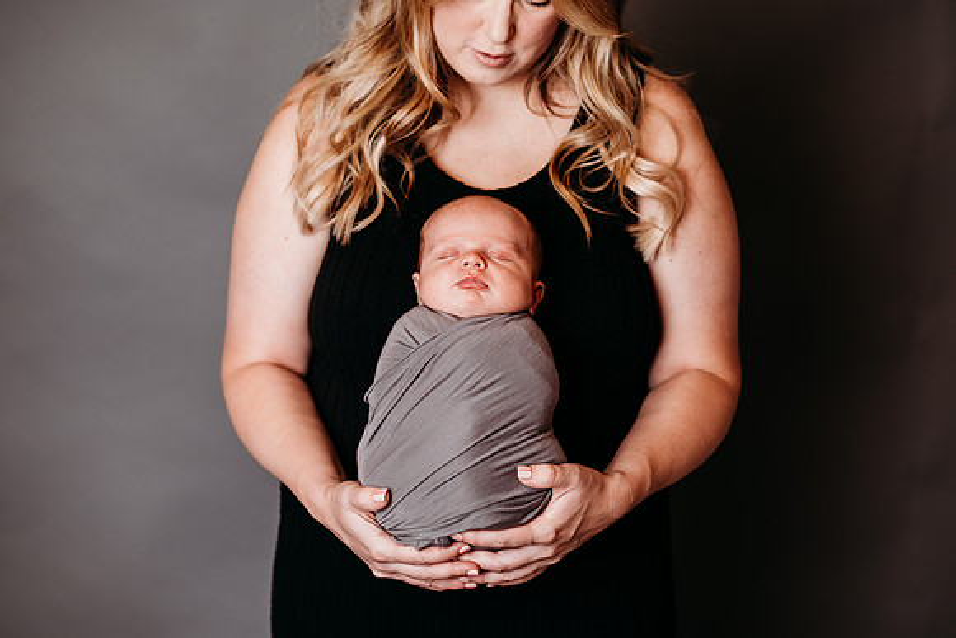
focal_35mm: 85
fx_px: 2258
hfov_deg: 23.9
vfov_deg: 16.1
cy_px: 319
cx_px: 478
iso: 160
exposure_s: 1/160
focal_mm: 85
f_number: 2.5
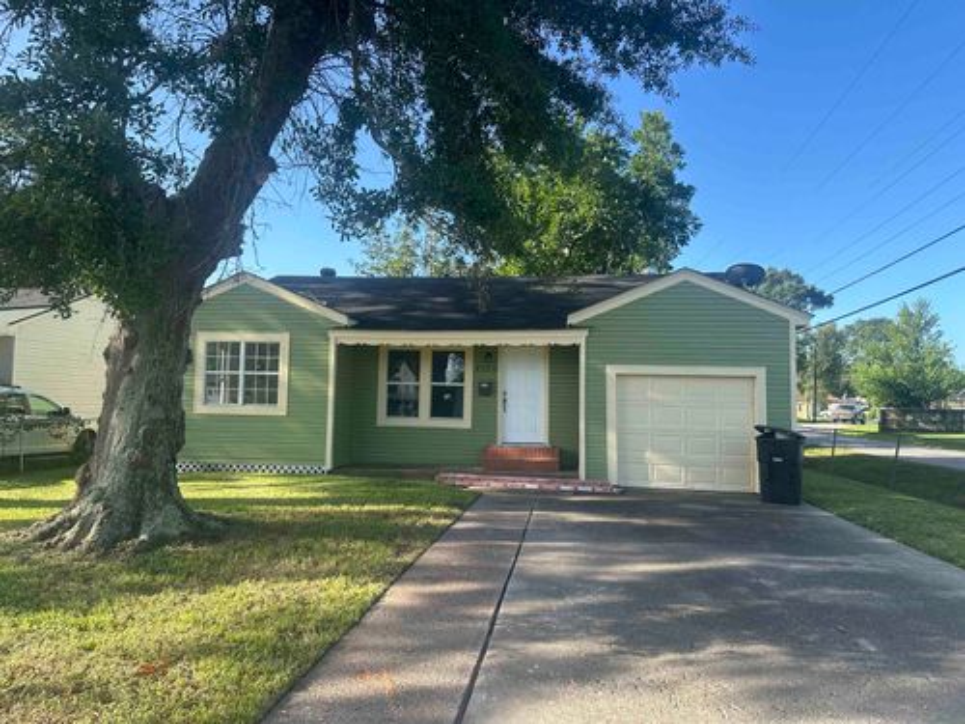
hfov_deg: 71.6
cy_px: 362
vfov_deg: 56.8
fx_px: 669
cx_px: 482
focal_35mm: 24
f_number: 1.78
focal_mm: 6.86
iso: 80
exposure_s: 1/1272
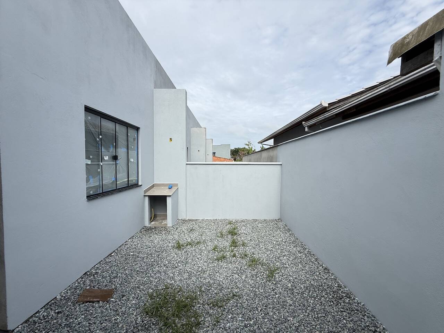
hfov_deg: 102.1
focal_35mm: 14
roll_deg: -0.7
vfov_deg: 85.7
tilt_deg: -0.8
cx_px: 222
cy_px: 166
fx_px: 180
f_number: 2.2
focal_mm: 2.22
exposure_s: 1/2092
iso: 50
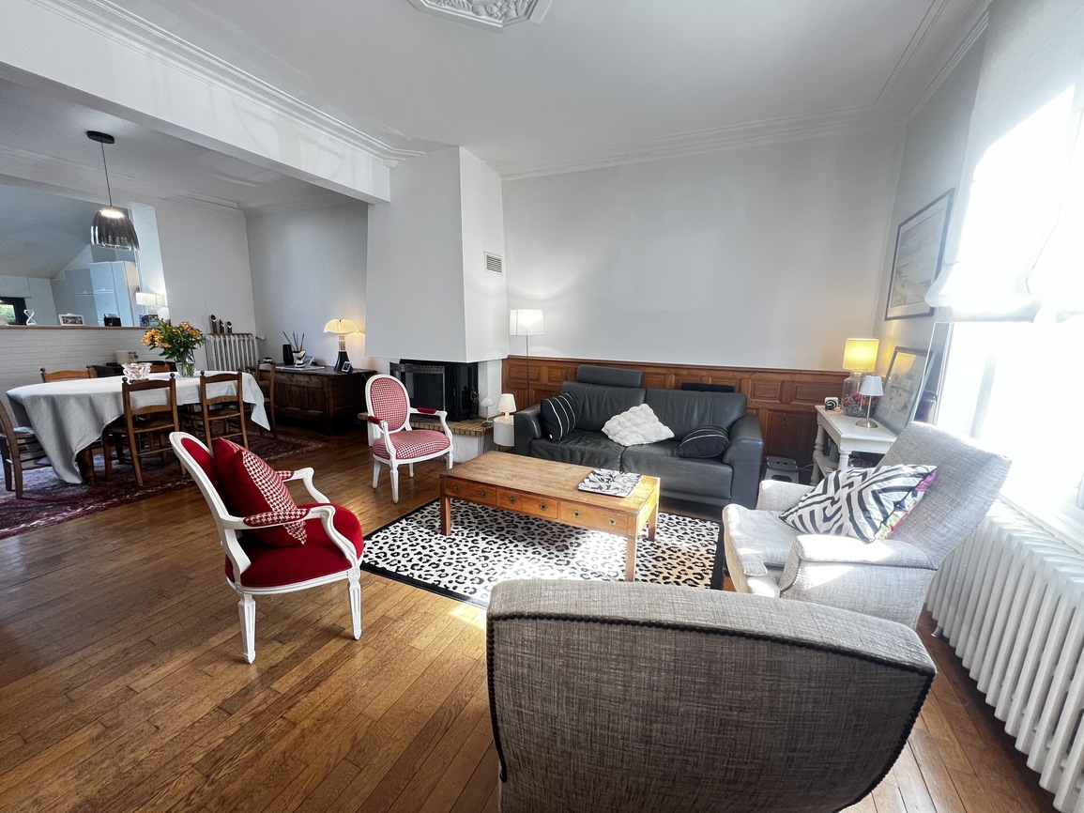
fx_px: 407
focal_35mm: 13
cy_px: 406
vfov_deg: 89.9
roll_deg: -1.2
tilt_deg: -10.7
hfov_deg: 106.2
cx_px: 542
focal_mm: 1.57
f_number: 1.8
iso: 250
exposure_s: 1/104
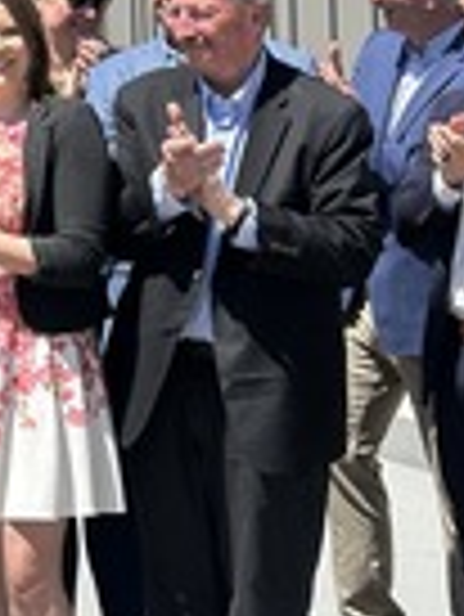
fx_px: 3016
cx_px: -182
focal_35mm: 169
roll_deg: +0.2
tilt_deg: +5.7
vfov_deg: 11.4
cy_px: -211
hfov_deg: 8.6
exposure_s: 1/3155
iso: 80
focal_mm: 6.86
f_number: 1.78
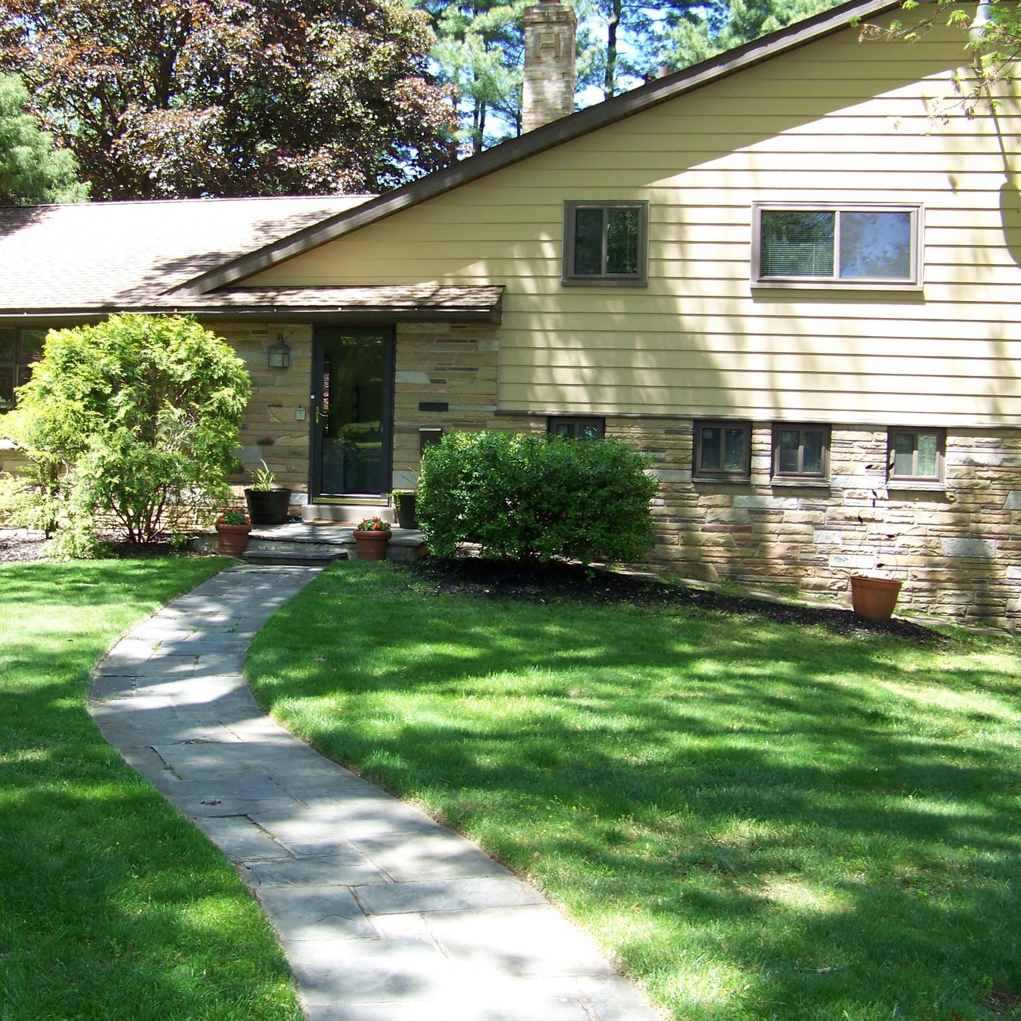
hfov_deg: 38.9
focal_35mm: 43
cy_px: 506
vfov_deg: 39.2
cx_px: 383
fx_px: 1435
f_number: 2.8
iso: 64
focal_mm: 5.85
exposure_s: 1/125
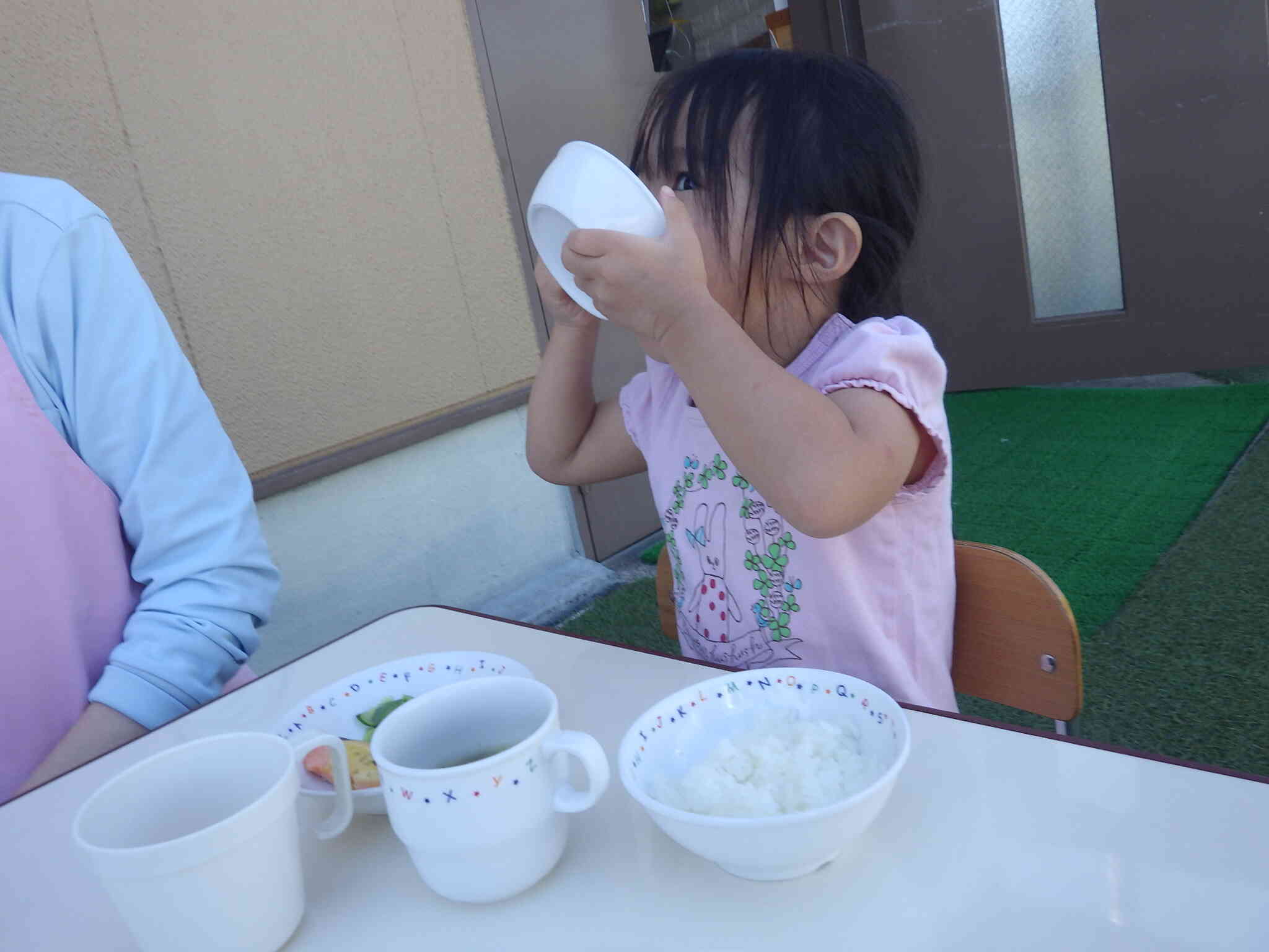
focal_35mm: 28
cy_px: 476
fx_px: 1026
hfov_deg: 63.4
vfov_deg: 49.7
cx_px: 634
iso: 125
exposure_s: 1/200
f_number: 3.5
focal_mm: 5
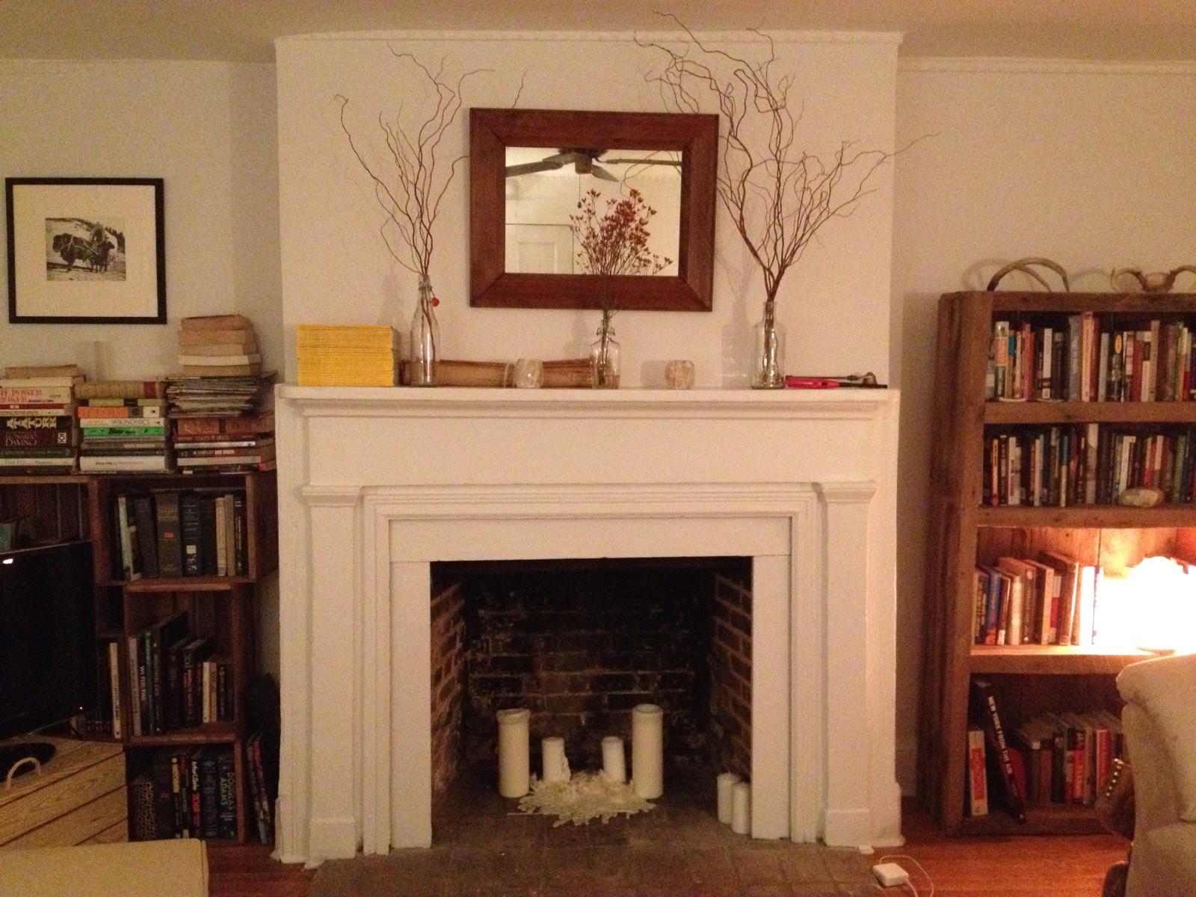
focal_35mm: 35
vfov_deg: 40.7
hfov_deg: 52.6
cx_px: 598
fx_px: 1209
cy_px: 448
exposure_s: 1/15
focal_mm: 4.28
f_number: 2.4
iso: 800
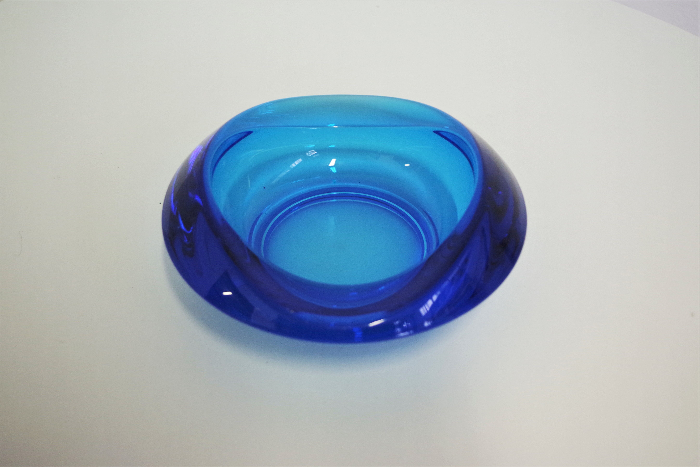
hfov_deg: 46.4
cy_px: 234
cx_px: 350
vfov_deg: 31.9
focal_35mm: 42
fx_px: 817
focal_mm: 28.13
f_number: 4
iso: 800
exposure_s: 1/60
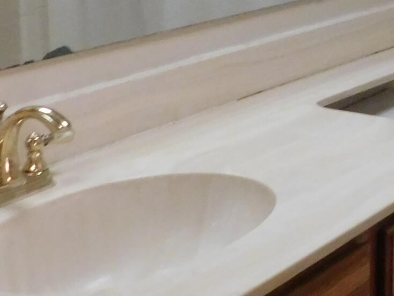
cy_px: -52
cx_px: 453
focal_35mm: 94
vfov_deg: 15.2
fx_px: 1070
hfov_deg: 19.8
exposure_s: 1/8
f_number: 3
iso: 500
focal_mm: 4
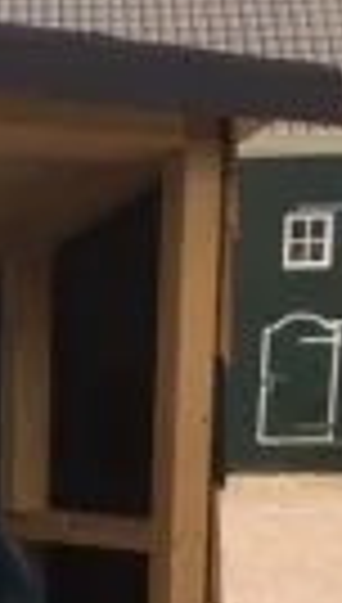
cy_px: 711
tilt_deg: -11.7
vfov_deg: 21.2
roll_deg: -0.8
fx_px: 1506
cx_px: -234
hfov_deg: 12.1
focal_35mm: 94
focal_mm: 4.15
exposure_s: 1/409
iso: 25
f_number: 2.2
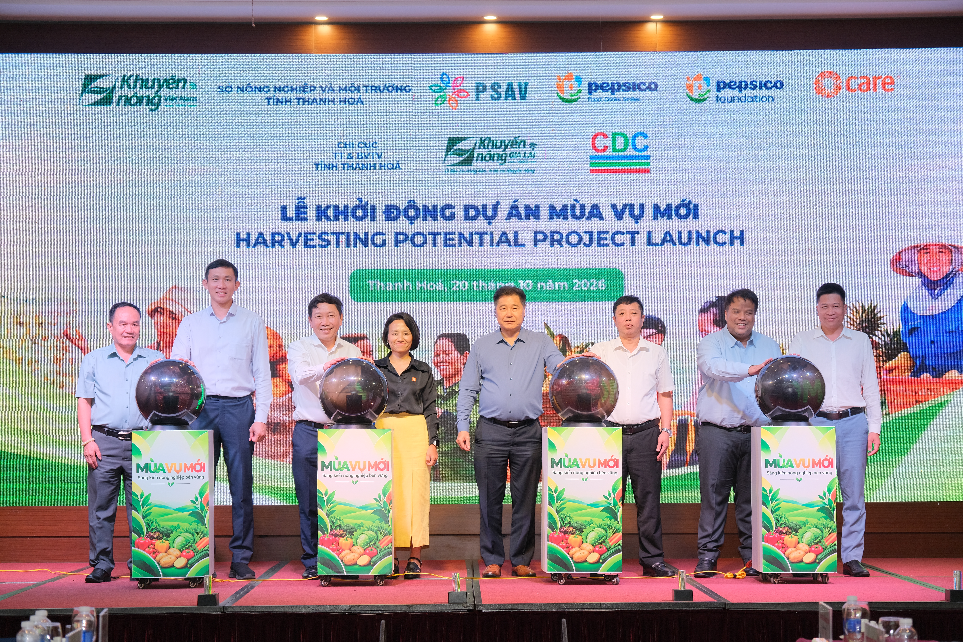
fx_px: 2006
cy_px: 321
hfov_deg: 27.0
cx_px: 482
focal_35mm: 75
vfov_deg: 18.2
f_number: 3.6
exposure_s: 1/100
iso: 640
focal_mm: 50
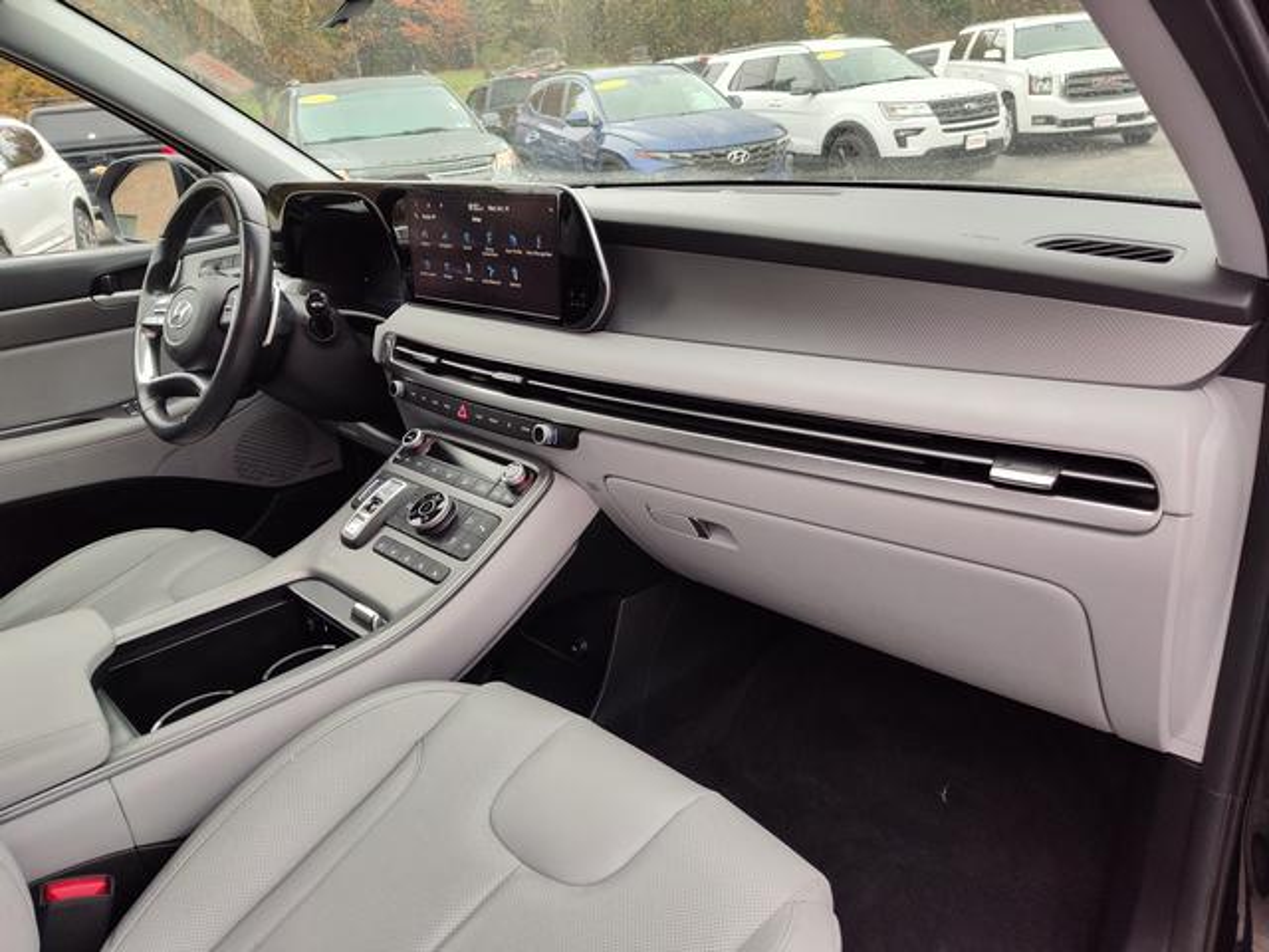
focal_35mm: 23
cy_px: 476
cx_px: 634
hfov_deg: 73.9
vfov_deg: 58.9
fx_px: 843
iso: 166
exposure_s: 1/120
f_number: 1.88
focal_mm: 5.56
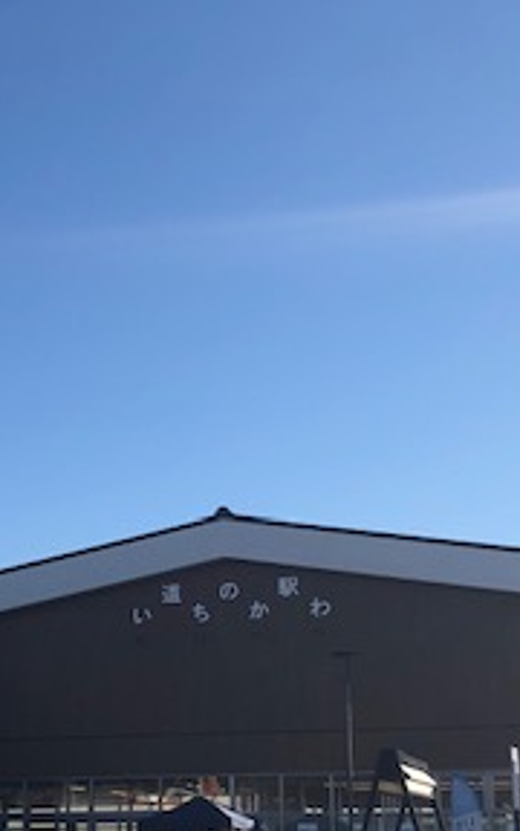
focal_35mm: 66
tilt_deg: +9.6
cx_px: 182
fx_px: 1497
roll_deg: +0.7
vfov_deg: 30.5
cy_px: 632
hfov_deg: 19.7
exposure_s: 1/2288
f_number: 1.8
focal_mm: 3.99
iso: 25
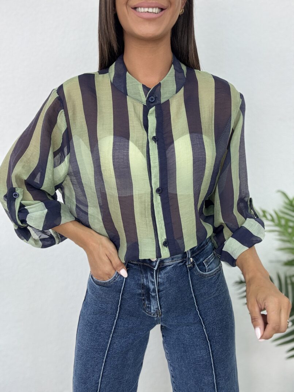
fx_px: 340
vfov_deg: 60.0
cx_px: 147
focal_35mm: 30
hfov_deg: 46.8
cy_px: 196
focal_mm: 2.69
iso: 50
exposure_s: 1/50
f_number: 1.9
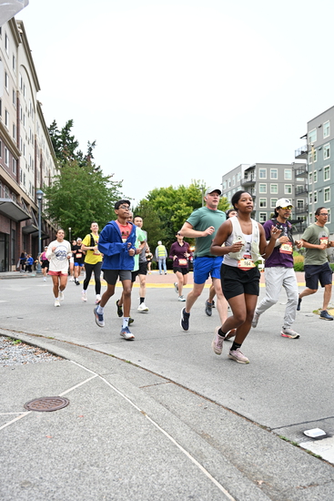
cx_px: 167
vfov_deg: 57.2
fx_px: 459
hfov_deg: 40.0
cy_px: 250
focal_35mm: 33
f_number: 4
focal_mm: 33
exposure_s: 1/800
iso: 1600
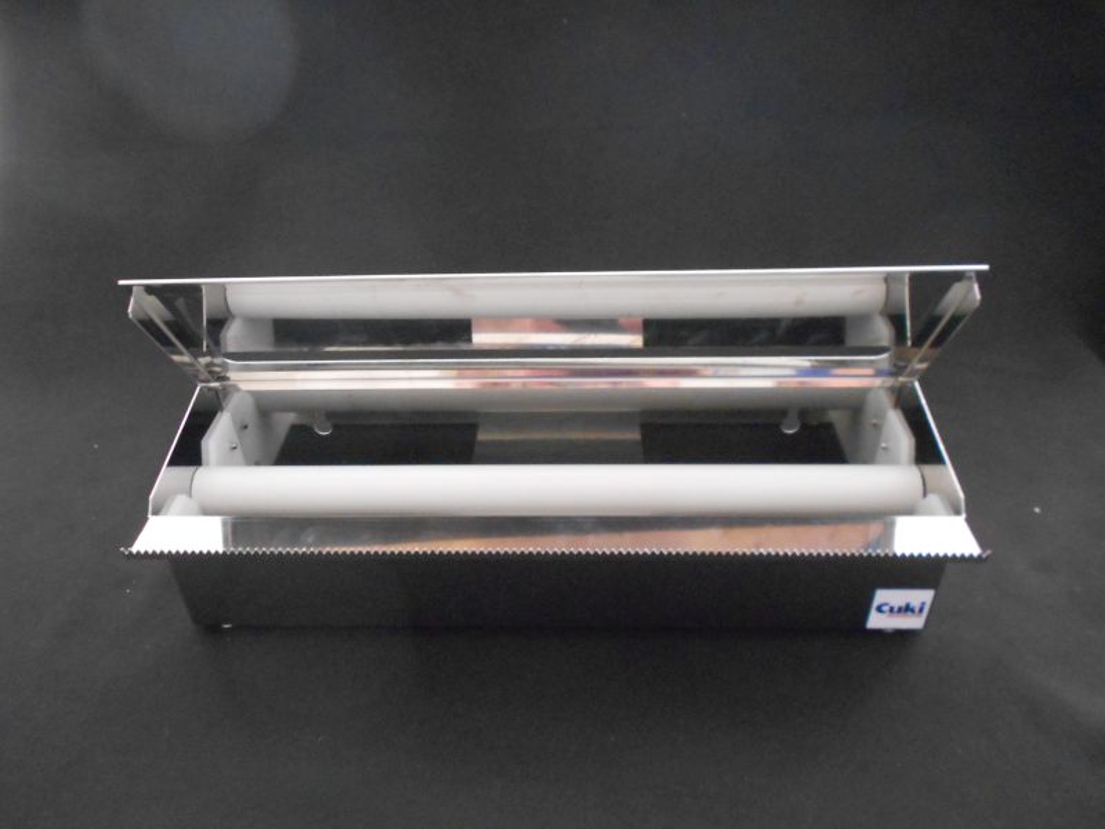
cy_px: 414
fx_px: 830
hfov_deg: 67.3
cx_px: 552
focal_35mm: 26
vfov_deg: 53.1
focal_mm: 4.6
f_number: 3.2
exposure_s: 1/10
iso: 800
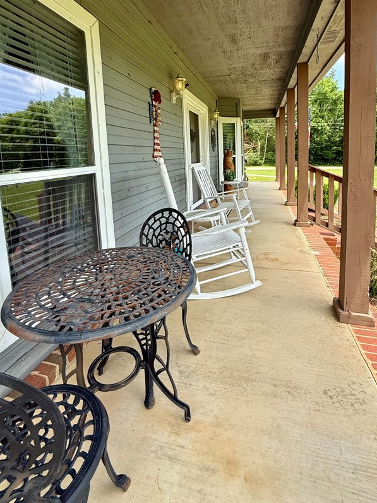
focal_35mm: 18
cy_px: 184
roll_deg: +2.4
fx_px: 261
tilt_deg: -5.5
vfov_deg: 85.8
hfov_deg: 71.6
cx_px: 195
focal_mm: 2.22
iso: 50
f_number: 2.2
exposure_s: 1/540
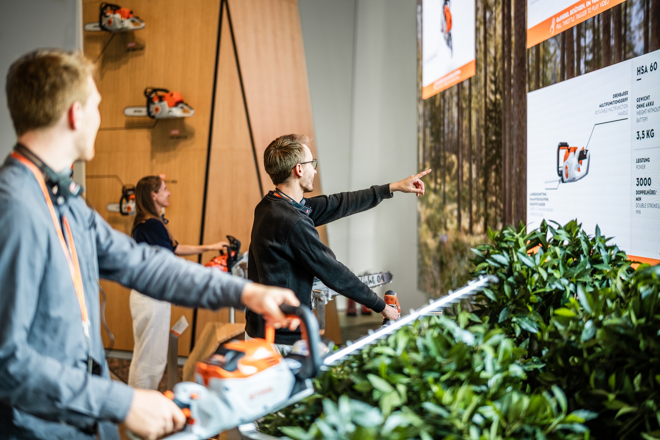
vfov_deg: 27.0
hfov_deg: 39.6
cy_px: 220
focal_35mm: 50
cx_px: 330
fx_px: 917
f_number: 1.4
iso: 320
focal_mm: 50
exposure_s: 1/250
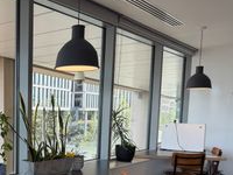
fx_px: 323
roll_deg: -0.9
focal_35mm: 48
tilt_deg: -8.5
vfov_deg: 29.3
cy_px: 149
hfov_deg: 37.3
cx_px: 28
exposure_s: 1/121
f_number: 1.78
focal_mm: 6.76
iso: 50
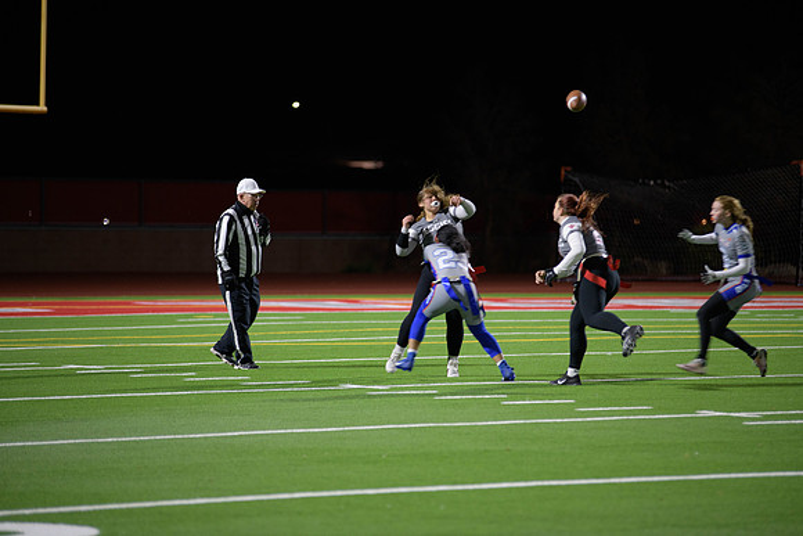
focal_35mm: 170
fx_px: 3793
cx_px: 402
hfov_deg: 12.1
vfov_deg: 8.1
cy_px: 268
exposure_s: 1/200
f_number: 2.8
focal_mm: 170
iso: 1100
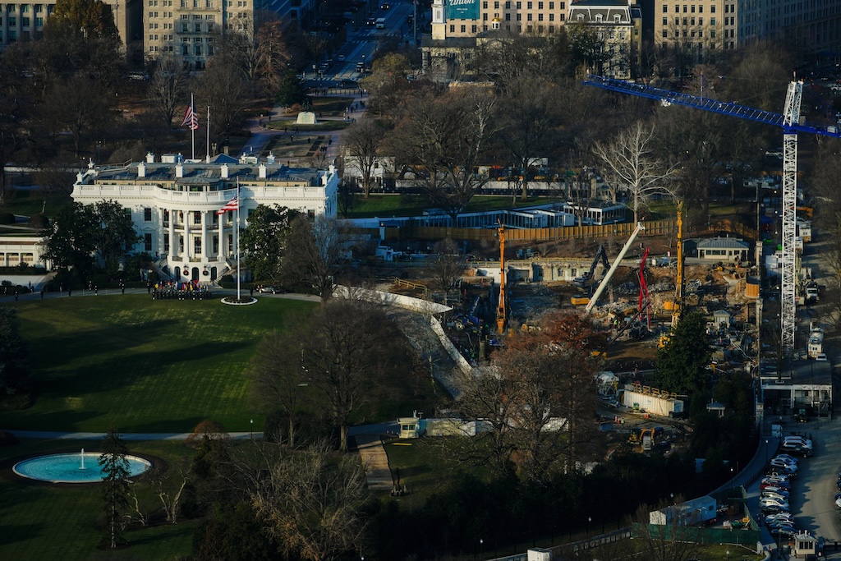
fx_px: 4275
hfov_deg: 11.2
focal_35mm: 183
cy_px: 280
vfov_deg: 7.5
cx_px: 420
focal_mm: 183
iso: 125
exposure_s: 1/1250
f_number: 5.6
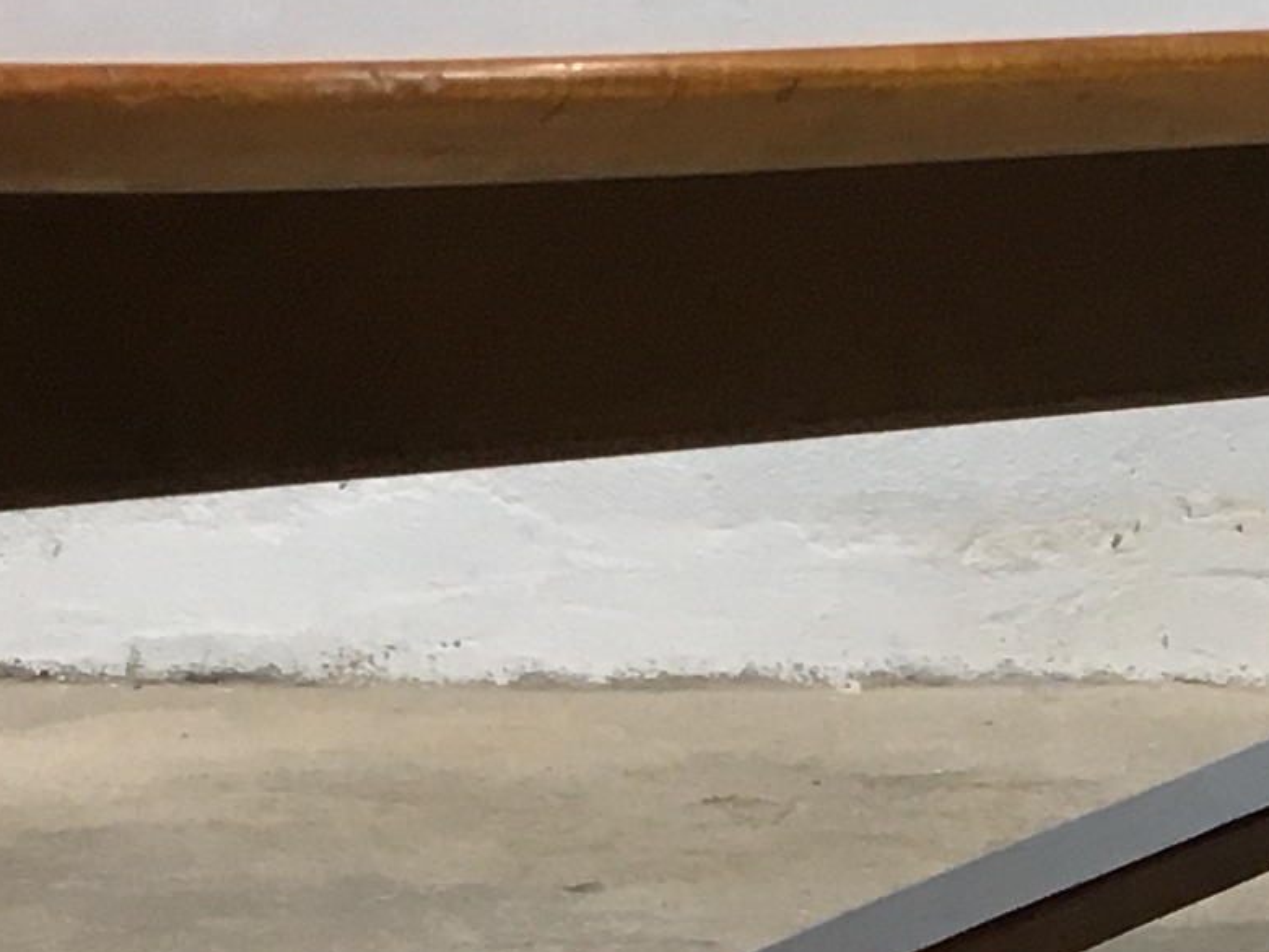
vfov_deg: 9.7
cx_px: 1526
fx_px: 5499
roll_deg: -1.5
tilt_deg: -15.9
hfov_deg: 12.8
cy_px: 1222
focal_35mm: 150
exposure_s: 1/33
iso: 50
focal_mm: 4.15
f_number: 2.2
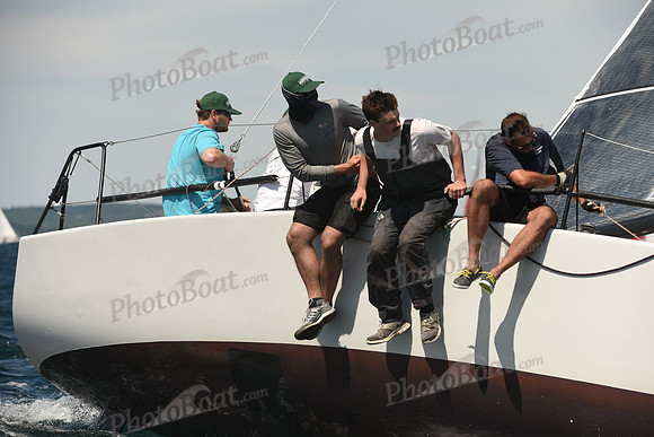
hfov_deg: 8.6
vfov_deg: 5.7
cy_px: 218
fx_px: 4361
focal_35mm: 240
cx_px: 327
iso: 250
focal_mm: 240
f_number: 6.3
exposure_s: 1/1000
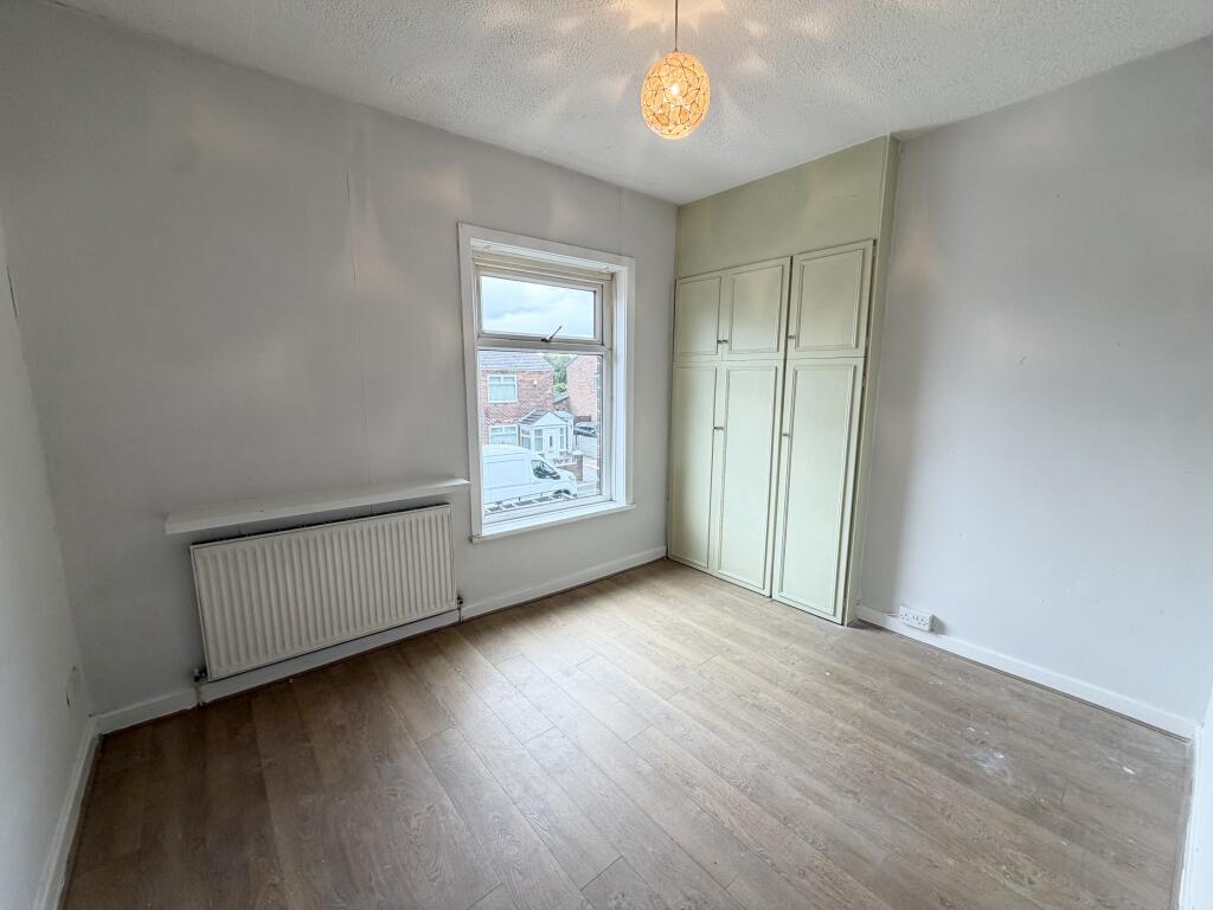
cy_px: 455
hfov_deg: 102.1
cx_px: 606
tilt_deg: -8.0
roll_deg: +0.4
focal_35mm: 14
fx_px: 491
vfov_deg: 85.7
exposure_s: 1/100
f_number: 2.2
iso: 100
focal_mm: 2.22
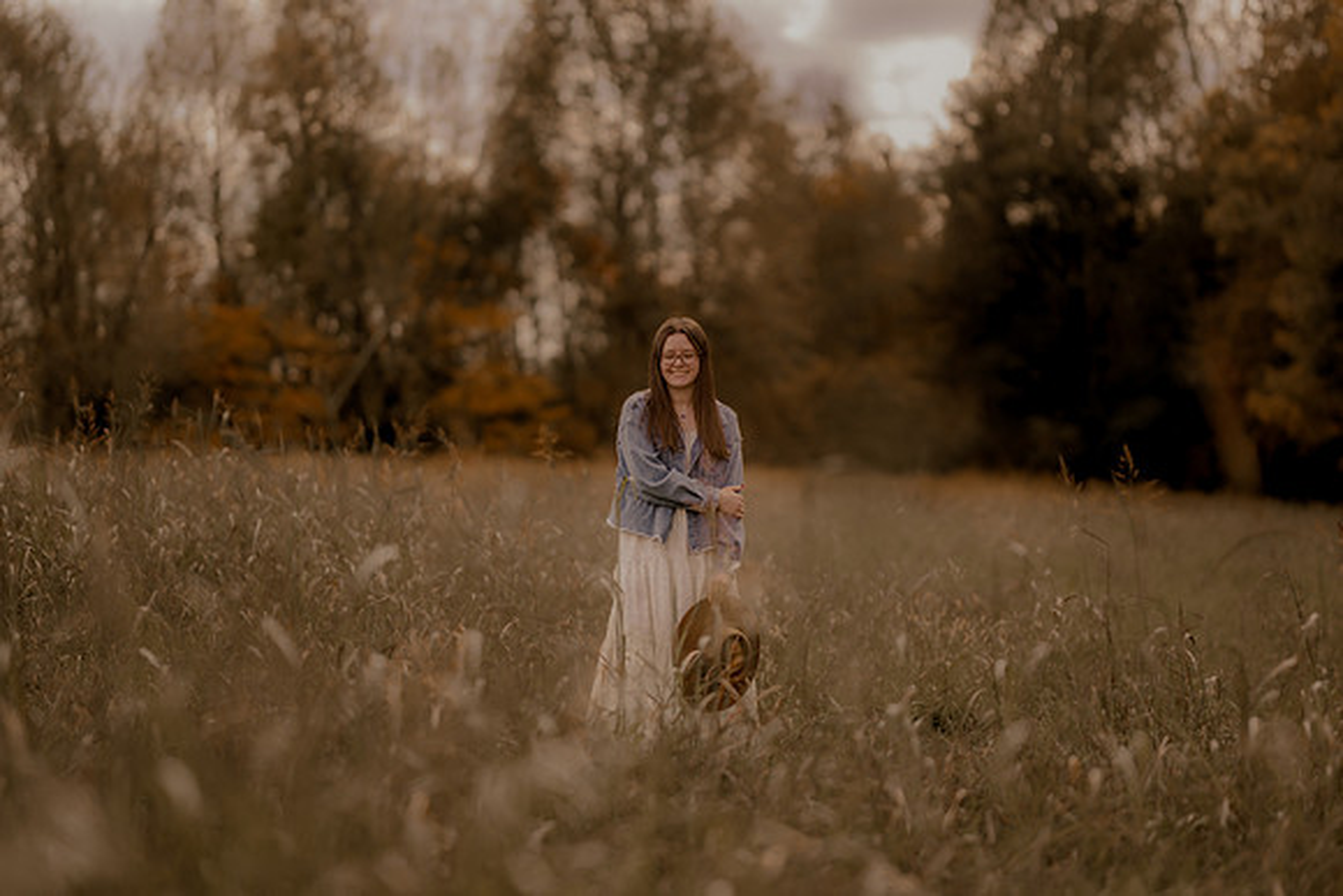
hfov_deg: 23.9
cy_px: 448
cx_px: 672
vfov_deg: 16.1
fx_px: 3172
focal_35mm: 85
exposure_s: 1/3200
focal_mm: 85
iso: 200
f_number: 1.4
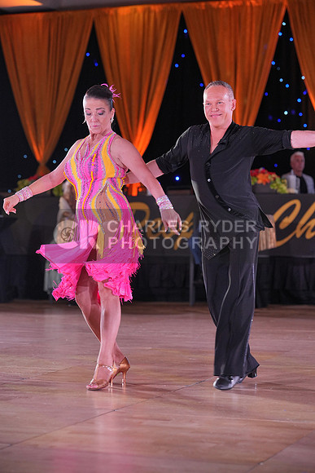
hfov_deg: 15.5
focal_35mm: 88
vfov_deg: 23.1
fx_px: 1154
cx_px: 158
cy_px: 236
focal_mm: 88
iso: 1600
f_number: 3.2
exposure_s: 1/400
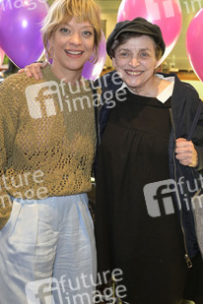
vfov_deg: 44.5
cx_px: 104
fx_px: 372
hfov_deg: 30.5
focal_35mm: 44
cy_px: 145
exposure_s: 1/60
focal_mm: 34
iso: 3200
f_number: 4.5
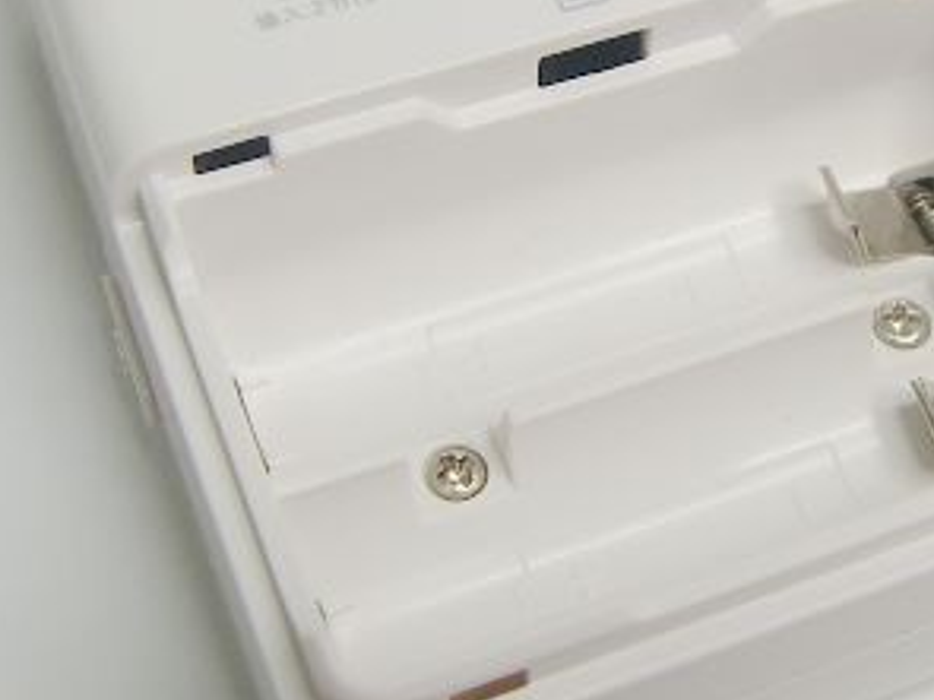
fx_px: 1699
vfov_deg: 23.2
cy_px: 228
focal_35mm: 63
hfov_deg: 30.3
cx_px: 678
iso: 50
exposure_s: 1/38
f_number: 3.5
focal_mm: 6.3
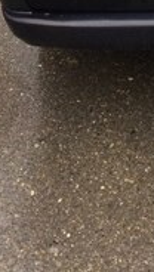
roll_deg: +1.0
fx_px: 615
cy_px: -92
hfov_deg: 13.8
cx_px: 187
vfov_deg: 22.2
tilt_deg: -21.7
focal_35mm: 85
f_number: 2.2
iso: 64
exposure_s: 1/33
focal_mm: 4.15
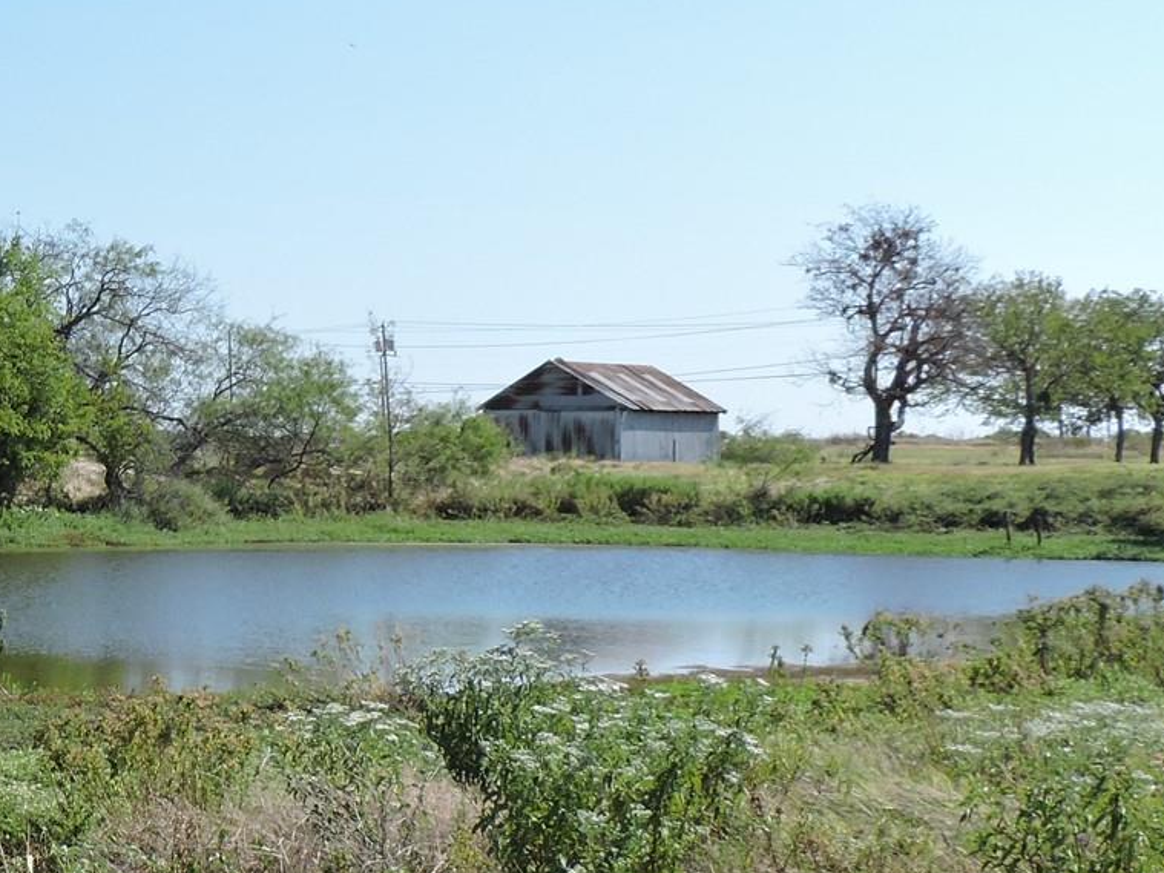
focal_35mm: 81
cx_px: -212
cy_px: 400
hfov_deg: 22.4
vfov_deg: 18.2
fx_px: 2723
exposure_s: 1/1000
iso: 100
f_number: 3.1
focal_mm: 5.4
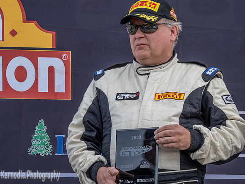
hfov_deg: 9.9
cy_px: 92
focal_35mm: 200
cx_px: 122
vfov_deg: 7.4
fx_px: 1416
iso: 200
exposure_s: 1/60
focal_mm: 100
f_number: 13
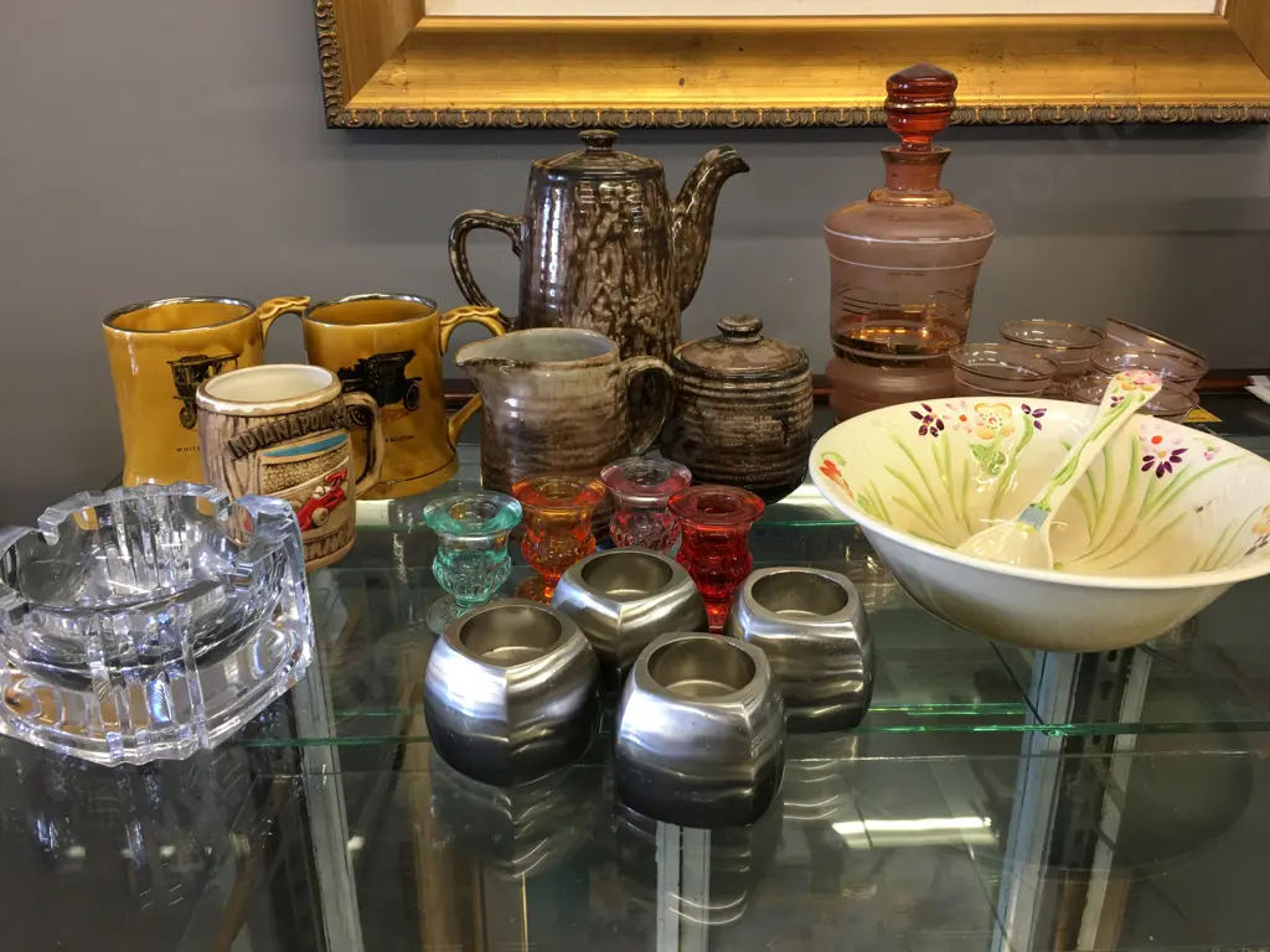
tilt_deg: -20.5
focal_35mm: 29
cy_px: 476
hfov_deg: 61.7
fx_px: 1064
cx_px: 635
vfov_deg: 48.2
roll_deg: -0.8
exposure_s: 1/17
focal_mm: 4.15
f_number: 2.2
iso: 32
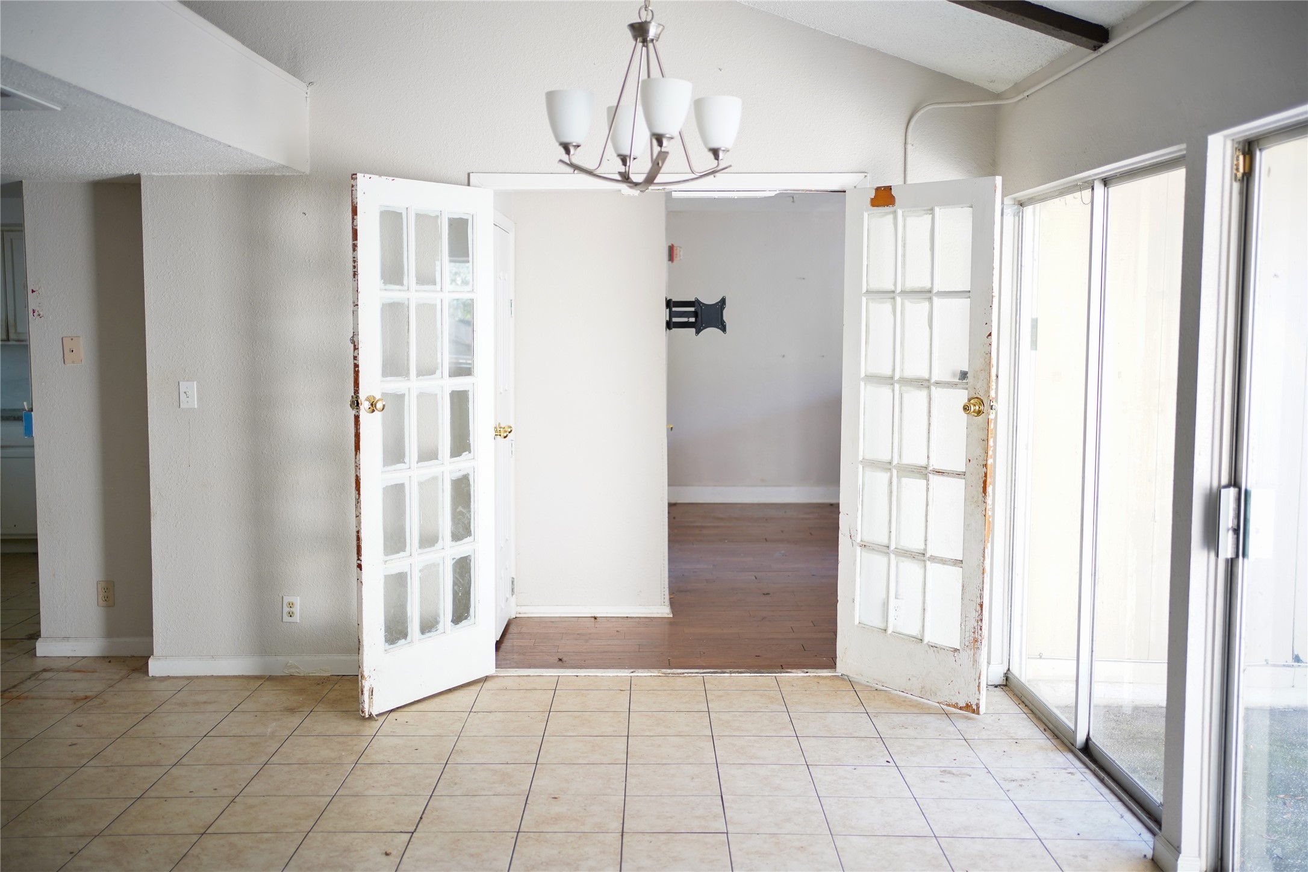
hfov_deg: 54.4
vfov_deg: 37.9
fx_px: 1272
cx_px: 654
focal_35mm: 35
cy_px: 436
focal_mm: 35
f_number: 1.8
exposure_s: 1/80
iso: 320
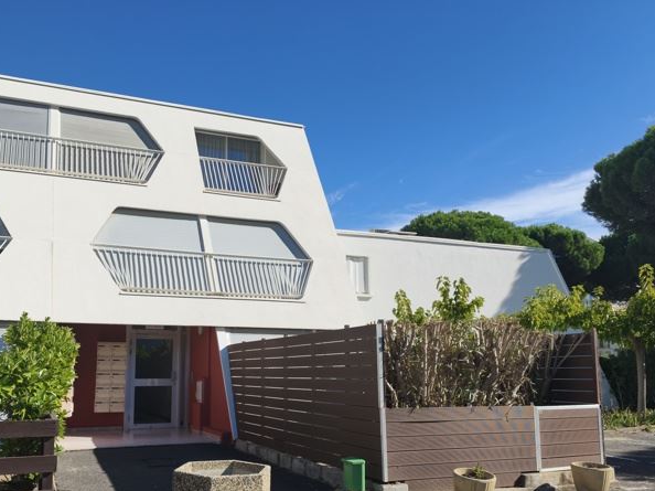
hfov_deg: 58.1
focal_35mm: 31
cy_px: 312
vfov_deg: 45.0
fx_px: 586
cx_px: 275
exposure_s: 1/3436
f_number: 1.67
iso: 50
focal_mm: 6.62
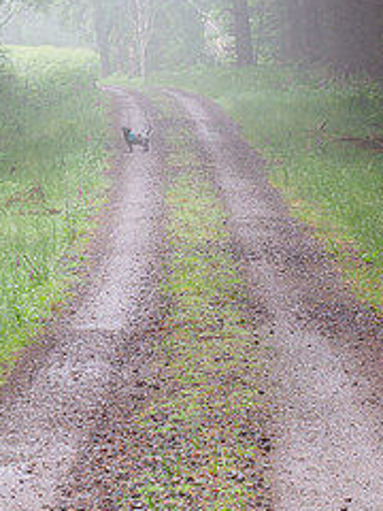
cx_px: 139
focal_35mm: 200
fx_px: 2950
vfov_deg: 9.9
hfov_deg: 7.4
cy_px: 130
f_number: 5.6
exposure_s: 1/20
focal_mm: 40
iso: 200
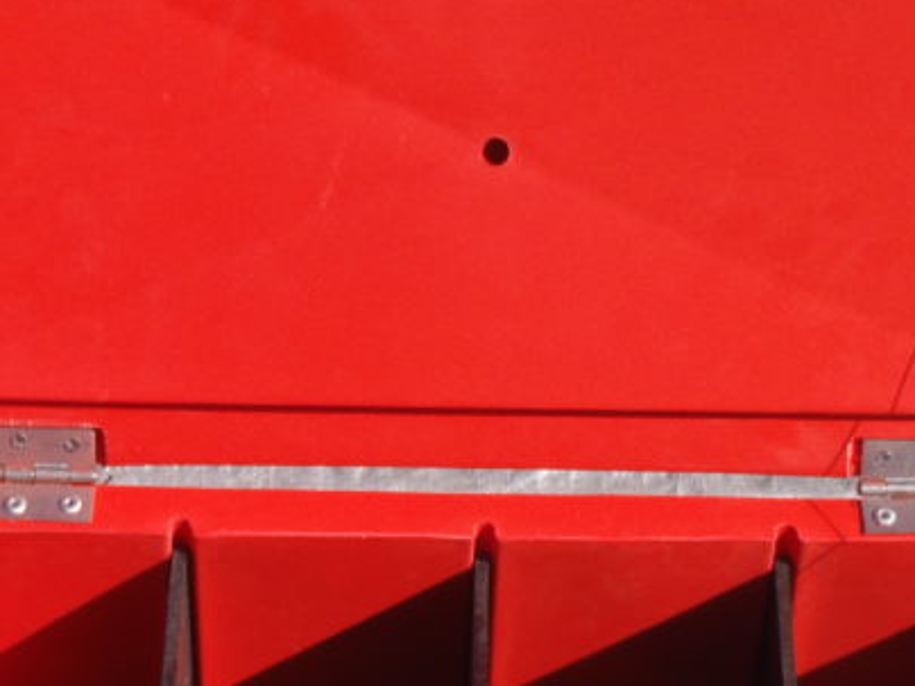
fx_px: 2881
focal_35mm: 109
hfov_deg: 18.0
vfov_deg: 13.5
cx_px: 507
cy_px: 528
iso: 80
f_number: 13
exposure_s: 1/50
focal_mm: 7.73
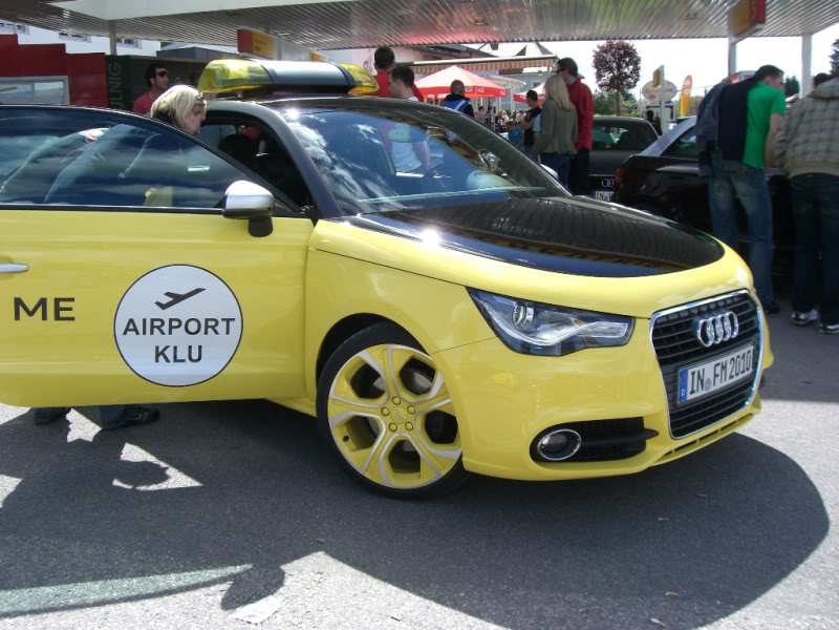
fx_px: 921
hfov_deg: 49.0
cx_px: 420
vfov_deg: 37.7
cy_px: 315
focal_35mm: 38
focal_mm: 6.2
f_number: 4.3
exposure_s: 1/250
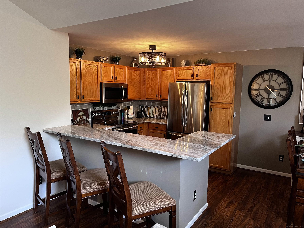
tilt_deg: -6.5
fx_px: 228
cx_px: 152
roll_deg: -0.5
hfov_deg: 67.3
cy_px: 114
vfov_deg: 53.1
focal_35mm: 26
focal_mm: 5.1
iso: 320
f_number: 1.6
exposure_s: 1/60
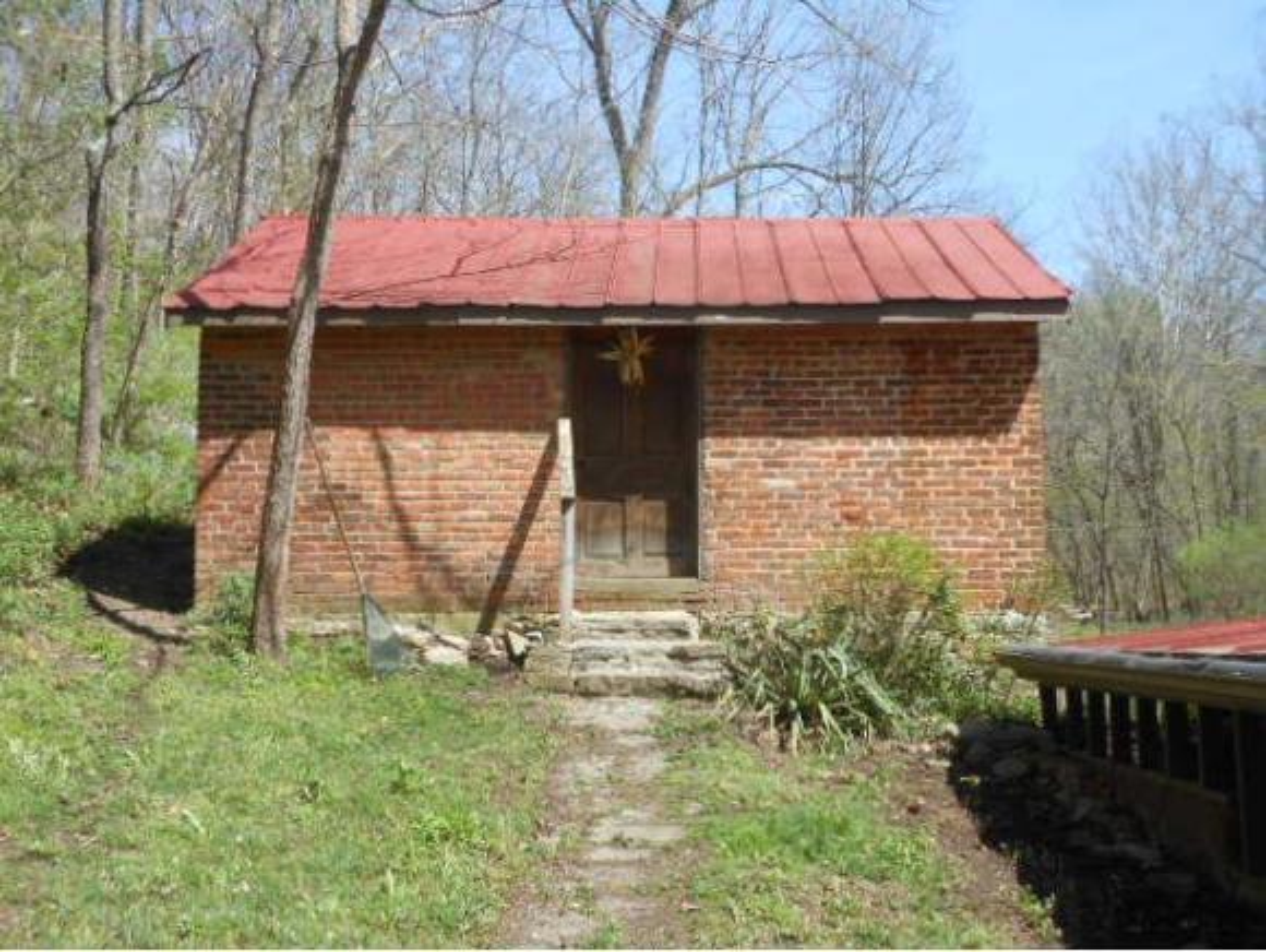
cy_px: 476
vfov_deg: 33.6
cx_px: 633
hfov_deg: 43.8
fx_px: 1574
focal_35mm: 43
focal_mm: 7.7
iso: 80
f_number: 3.8
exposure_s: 1/400
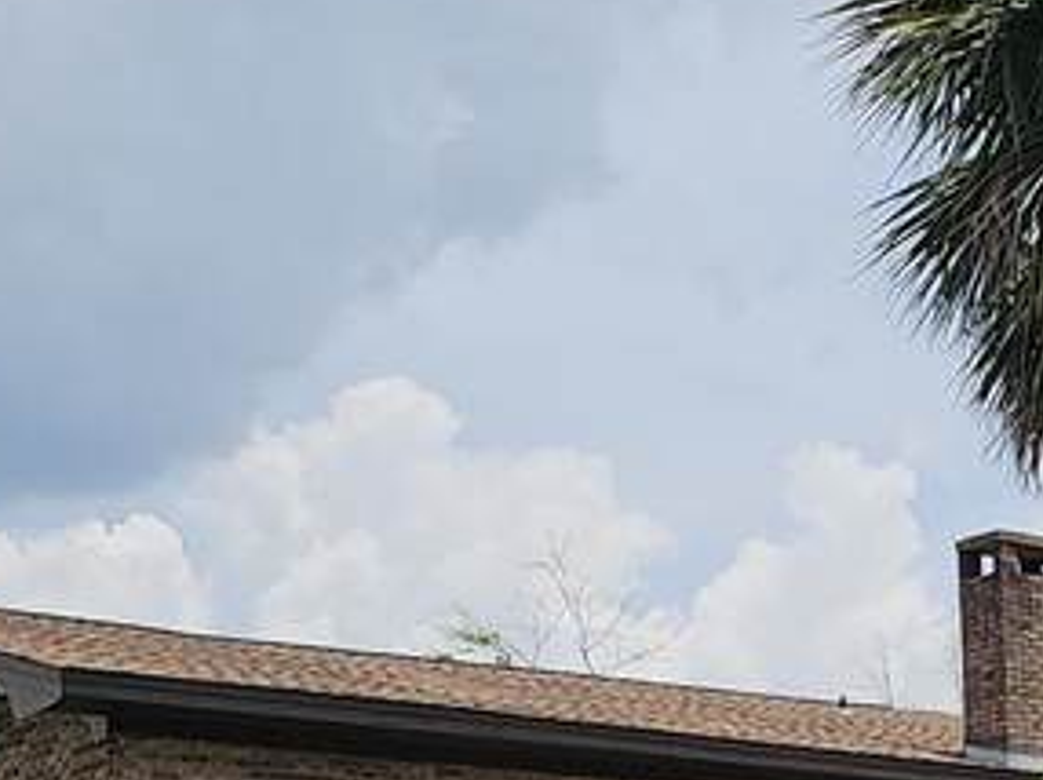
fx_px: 3101
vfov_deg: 14.2
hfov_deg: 18.8
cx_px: 883
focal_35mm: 103
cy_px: 703
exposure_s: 1/1365
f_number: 1.7
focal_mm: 6.3
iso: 10
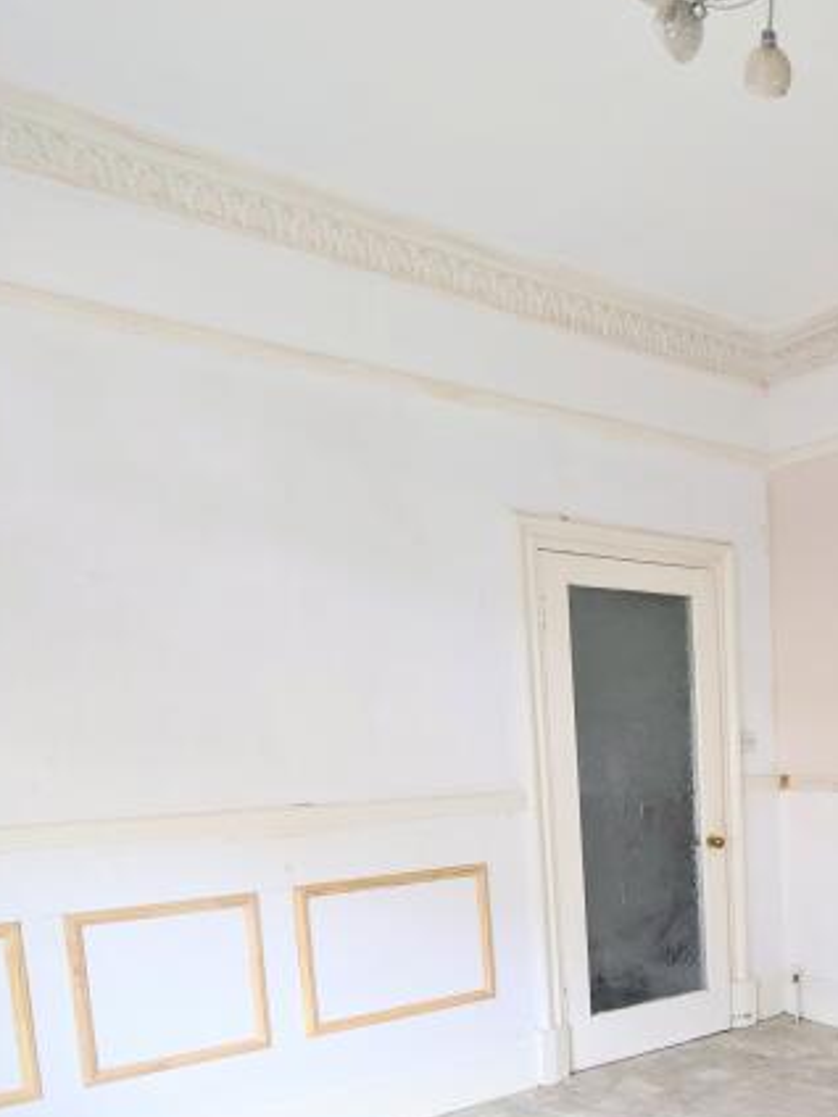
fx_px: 936
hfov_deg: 43.6
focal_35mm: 29
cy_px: 865
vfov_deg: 57.8
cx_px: 769
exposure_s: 1/31.7
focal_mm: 2.02
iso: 57
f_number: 1.7
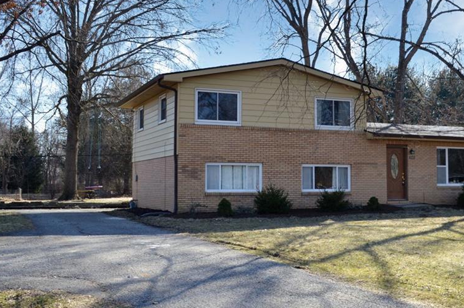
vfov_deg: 29.8
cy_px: 143
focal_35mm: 45
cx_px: 279
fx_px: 579
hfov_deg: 43.4
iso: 100
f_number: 11
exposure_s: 1/50
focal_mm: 22
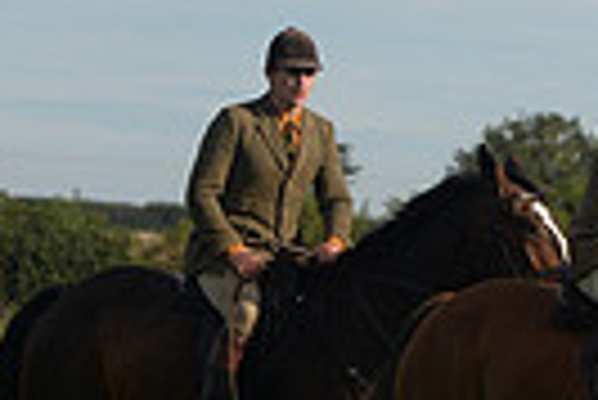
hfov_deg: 3.1
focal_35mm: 652
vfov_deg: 2.1
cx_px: 1111
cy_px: 117
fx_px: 10842
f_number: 5
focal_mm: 150
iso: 320
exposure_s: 1/1250
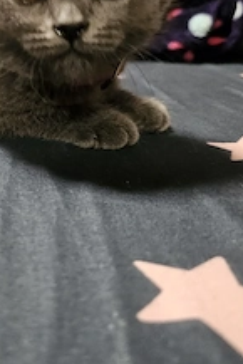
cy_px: 126
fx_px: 445
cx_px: 13
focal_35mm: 44
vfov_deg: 43.9
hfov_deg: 29.0
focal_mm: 6.3
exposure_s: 1/25.1
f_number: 1.7
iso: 1000
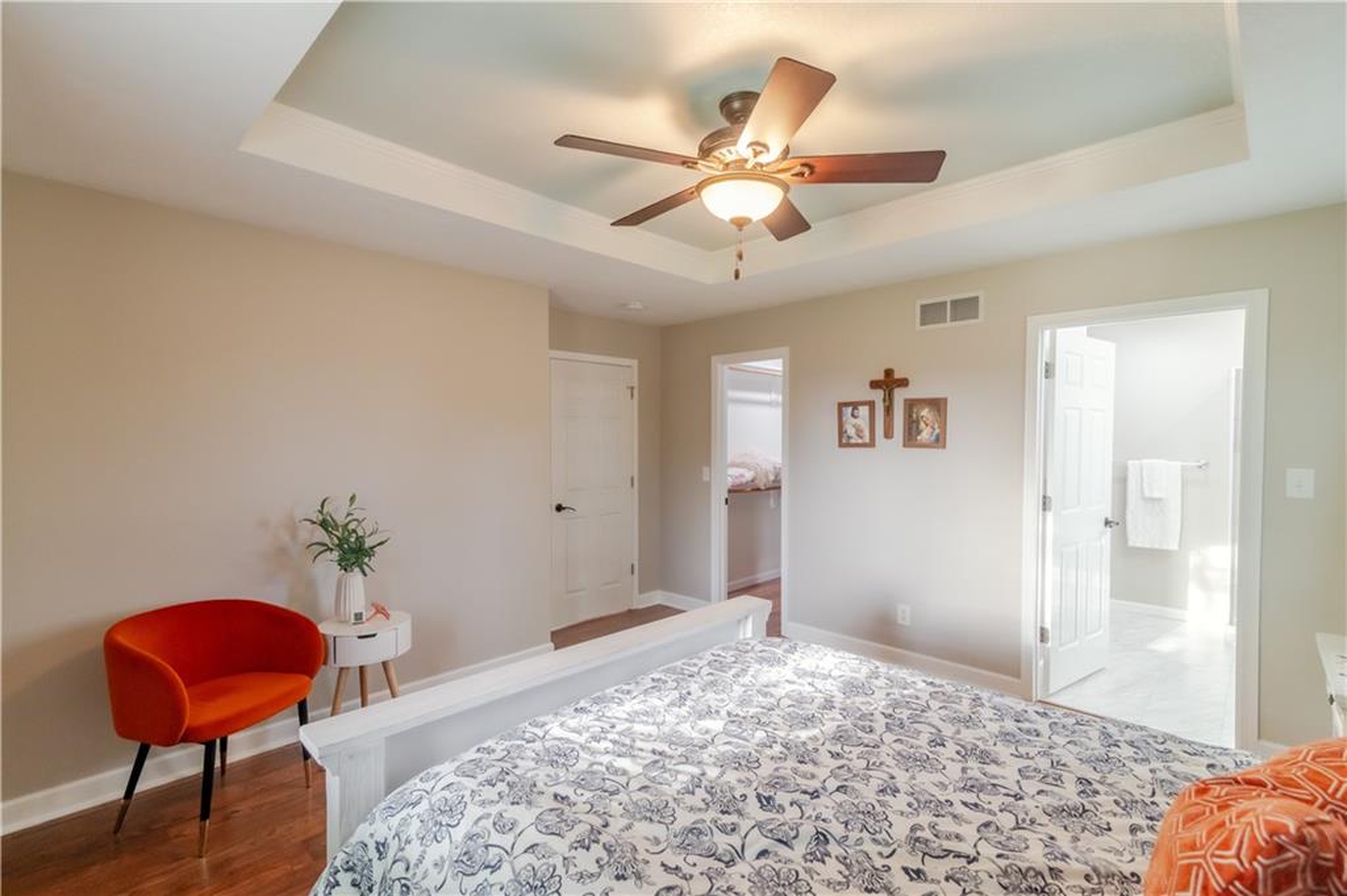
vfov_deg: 73.7
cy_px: 448
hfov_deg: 96.8
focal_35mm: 16
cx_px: 674
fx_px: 598
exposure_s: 1/125
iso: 1250
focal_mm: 16
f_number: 4.5
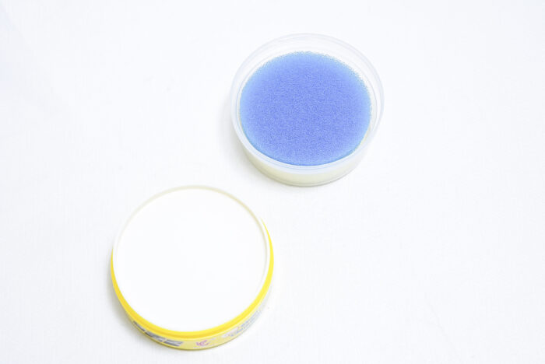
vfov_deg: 22.0
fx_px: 939
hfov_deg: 32.4
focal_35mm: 62
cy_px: 182
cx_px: 272
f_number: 8
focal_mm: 62
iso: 3200
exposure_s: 1/250
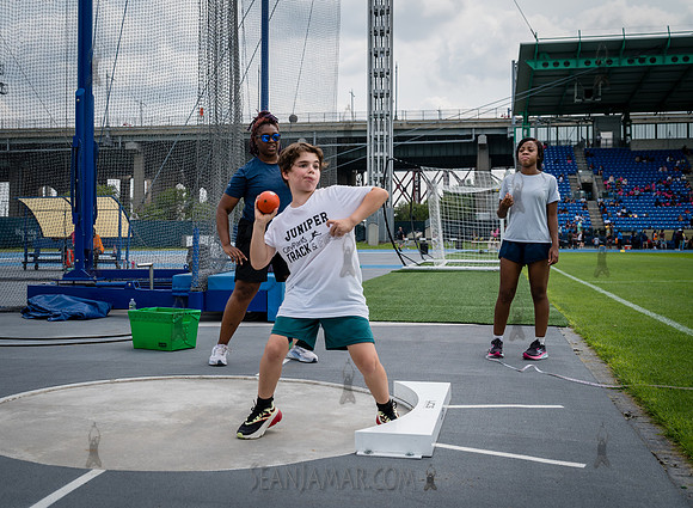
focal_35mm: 41
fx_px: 817
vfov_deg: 34.5
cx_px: 280
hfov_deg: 45.7
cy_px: 233
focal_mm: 35
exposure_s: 1/640
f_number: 5
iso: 100
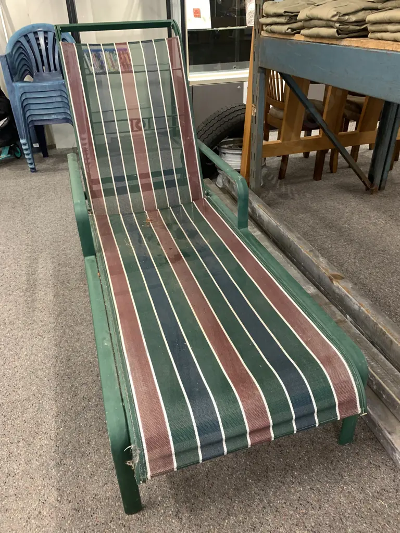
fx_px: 401
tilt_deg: -32.7
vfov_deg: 67.3
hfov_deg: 53.1
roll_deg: +2.7
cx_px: 200
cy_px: 266
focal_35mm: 26
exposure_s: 1/50
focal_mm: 4.25
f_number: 1.8
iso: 250
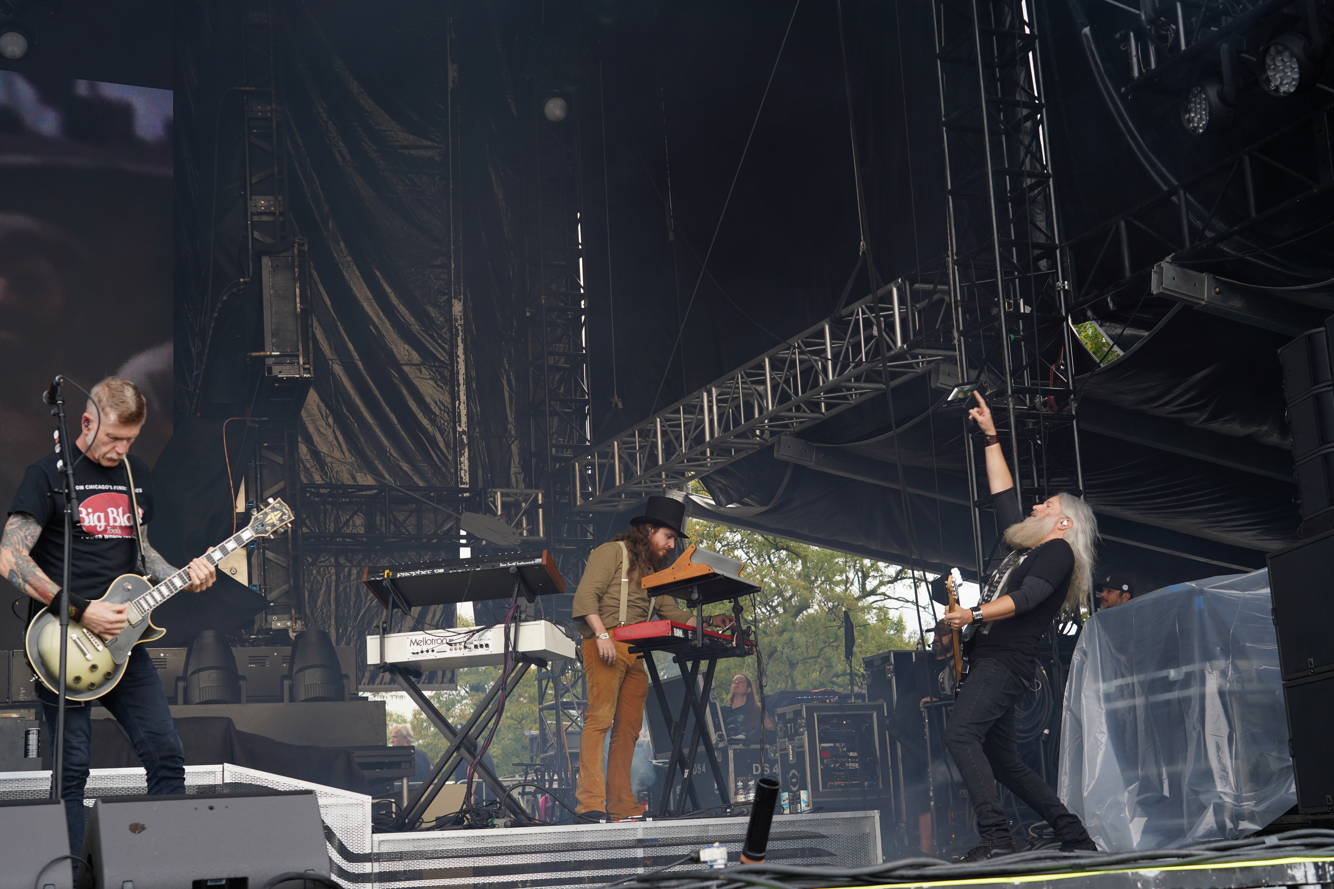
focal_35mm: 49
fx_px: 1816
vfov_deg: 27.5
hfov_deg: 40.3
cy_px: 444
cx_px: 667
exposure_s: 1/80
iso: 100
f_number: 5
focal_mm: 49
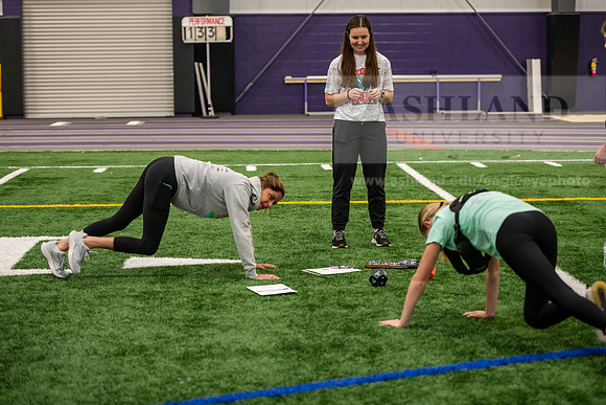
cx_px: 303
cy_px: 202
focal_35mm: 80
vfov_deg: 17.1
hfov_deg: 25.4
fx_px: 1347
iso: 2000
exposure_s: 1/200
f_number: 3.2
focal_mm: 80
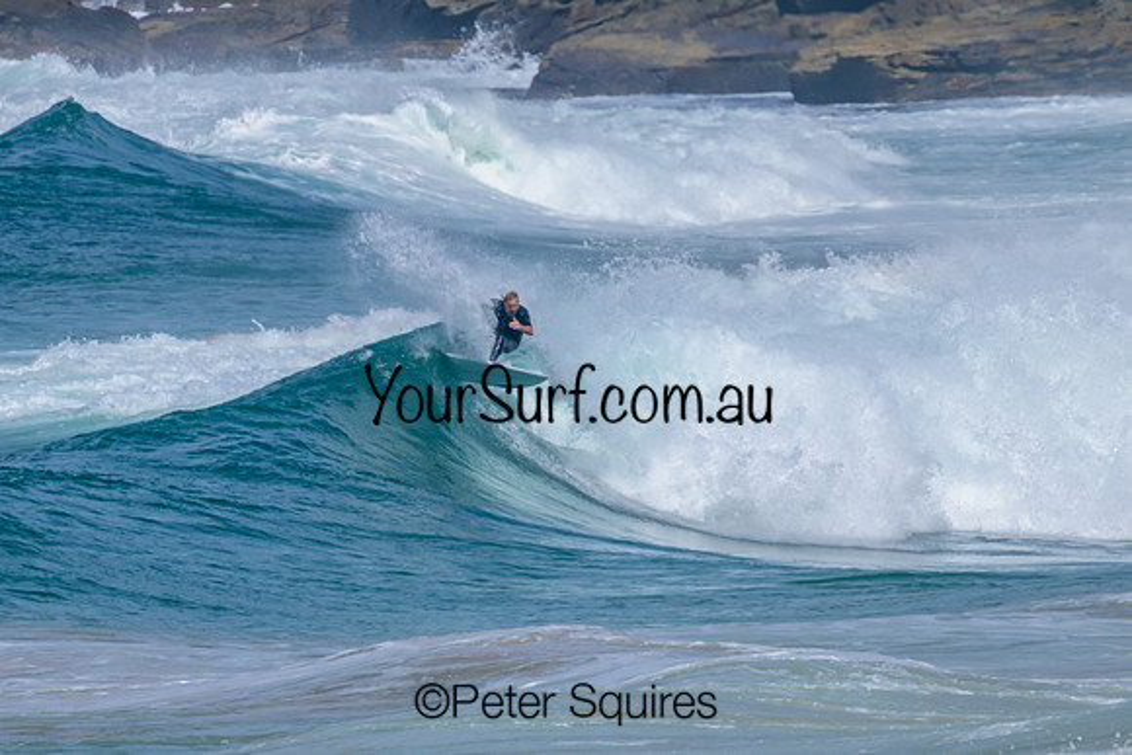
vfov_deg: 1.3
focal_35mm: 1095
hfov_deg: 1.9
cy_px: 408
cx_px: 451
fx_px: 34423
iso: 360
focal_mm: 800
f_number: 11
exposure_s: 1/2000
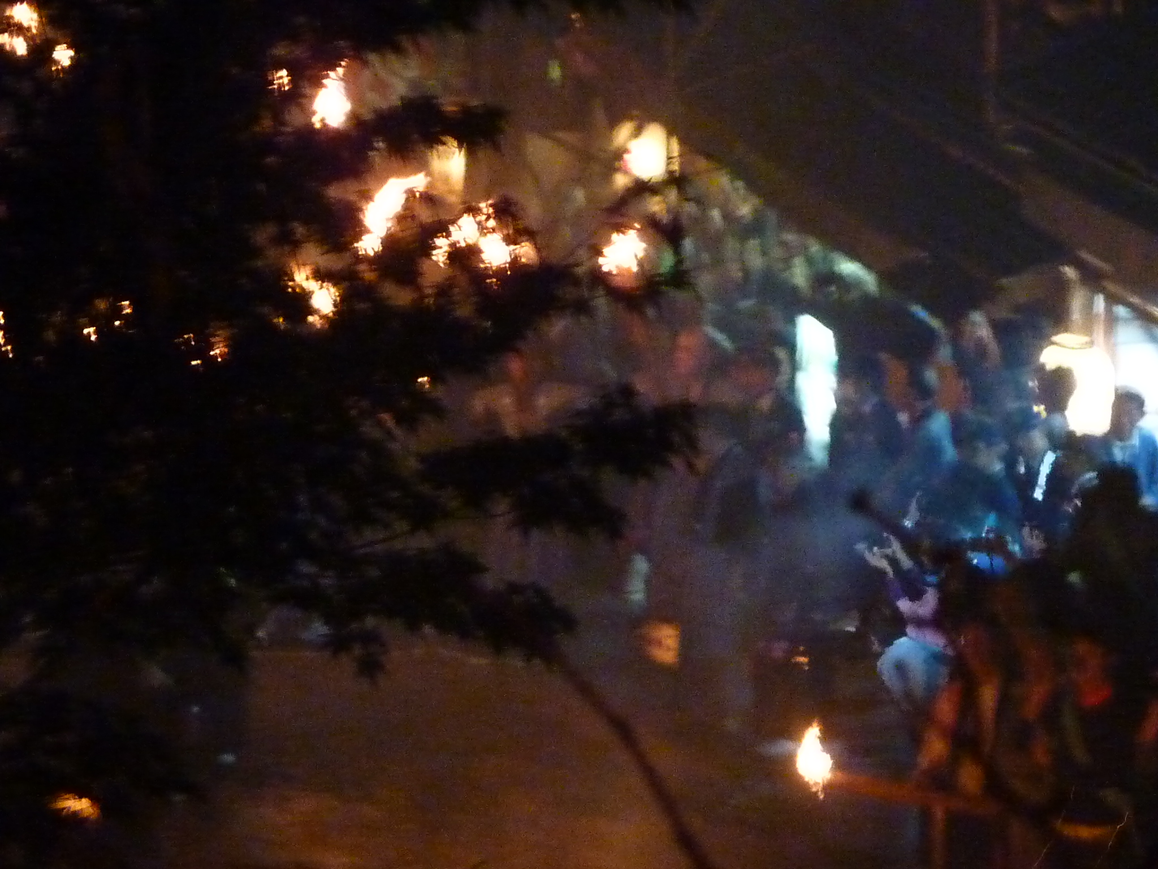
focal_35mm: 230
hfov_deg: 8.6
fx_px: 7694
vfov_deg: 6.5
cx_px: 579
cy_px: 434
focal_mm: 21
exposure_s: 1/8
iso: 800
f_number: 4.4
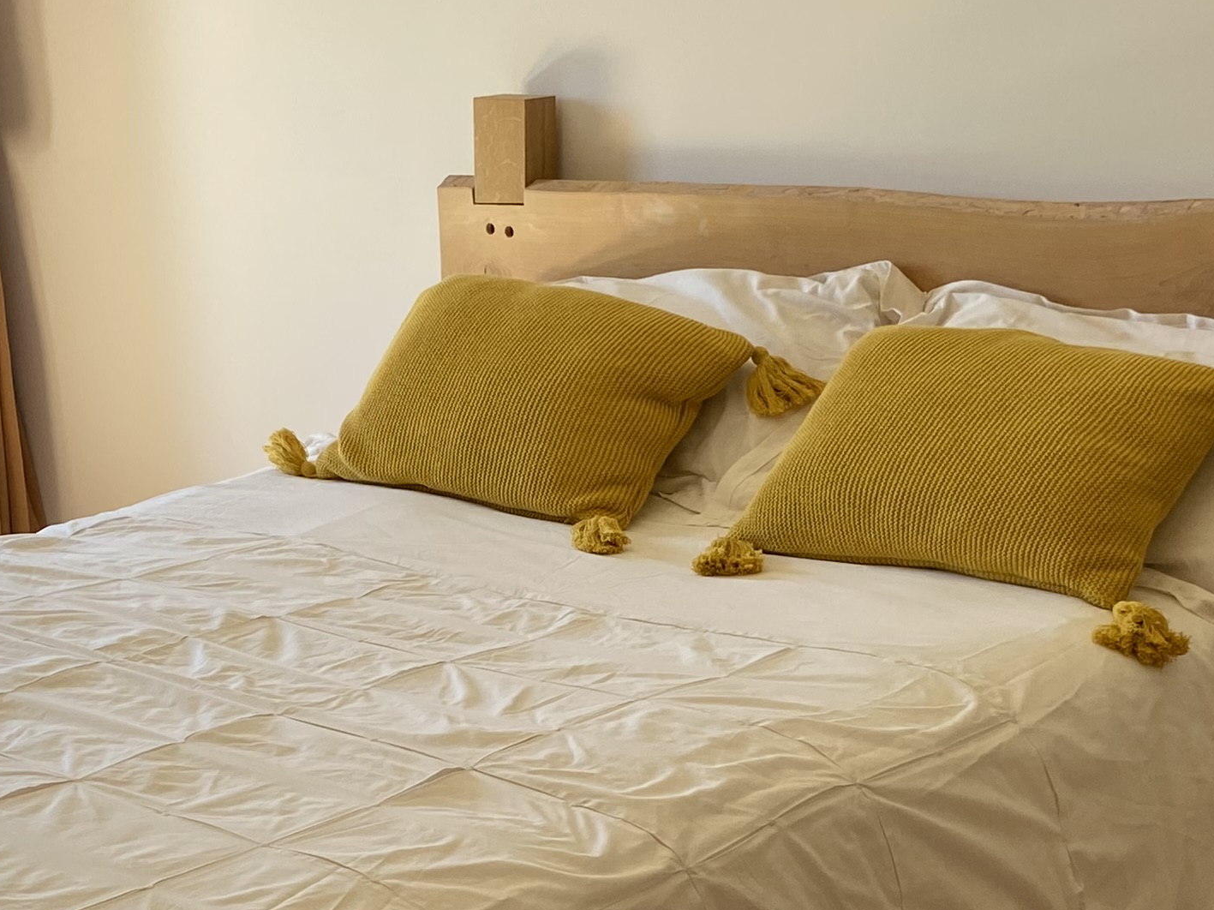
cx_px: 332
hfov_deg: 26.1
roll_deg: +2.3
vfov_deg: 19.5
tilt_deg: -17.6
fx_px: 2595
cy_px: 812
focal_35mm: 74
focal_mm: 4.25
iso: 50
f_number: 1.8
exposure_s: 1/121
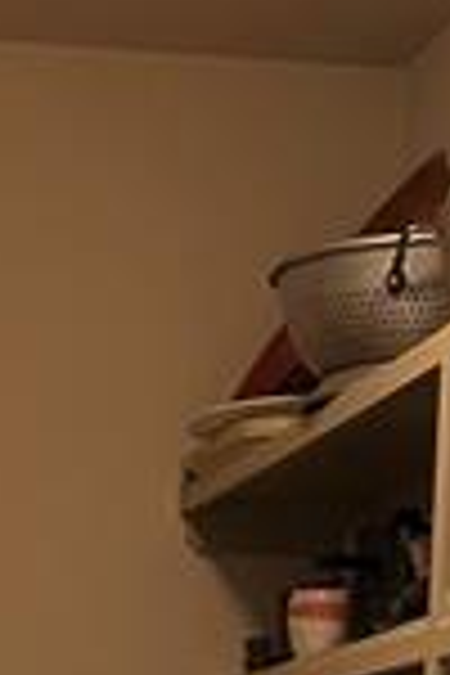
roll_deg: -1.8
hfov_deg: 9.8
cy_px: 1404
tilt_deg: -11.3
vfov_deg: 12.8
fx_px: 2587
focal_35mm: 138
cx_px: -36
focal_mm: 5.7
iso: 125
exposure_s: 1/60
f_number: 1.5
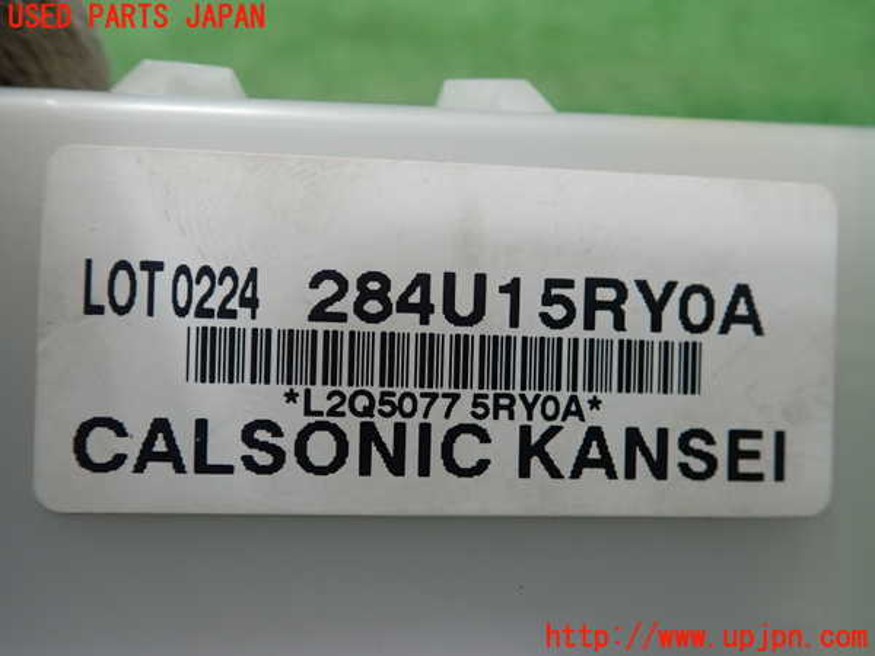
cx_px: 438
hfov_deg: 60.0
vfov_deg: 46.8
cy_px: 328
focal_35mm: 30
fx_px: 758
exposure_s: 1/125
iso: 200
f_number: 2.3
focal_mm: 5.5
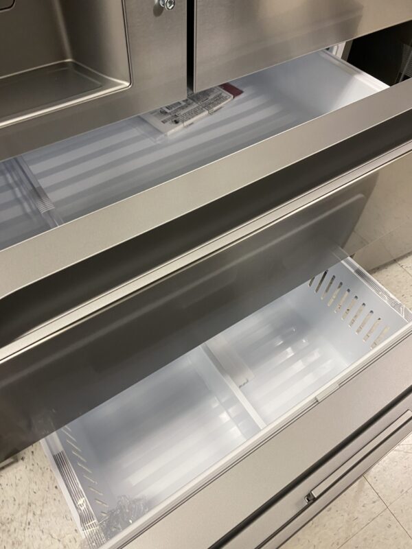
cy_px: 274
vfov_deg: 67.3
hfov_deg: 53.1
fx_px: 413
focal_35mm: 26
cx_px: 206
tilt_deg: -53.6
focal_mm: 4.25
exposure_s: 1/44
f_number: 1.8
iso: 100
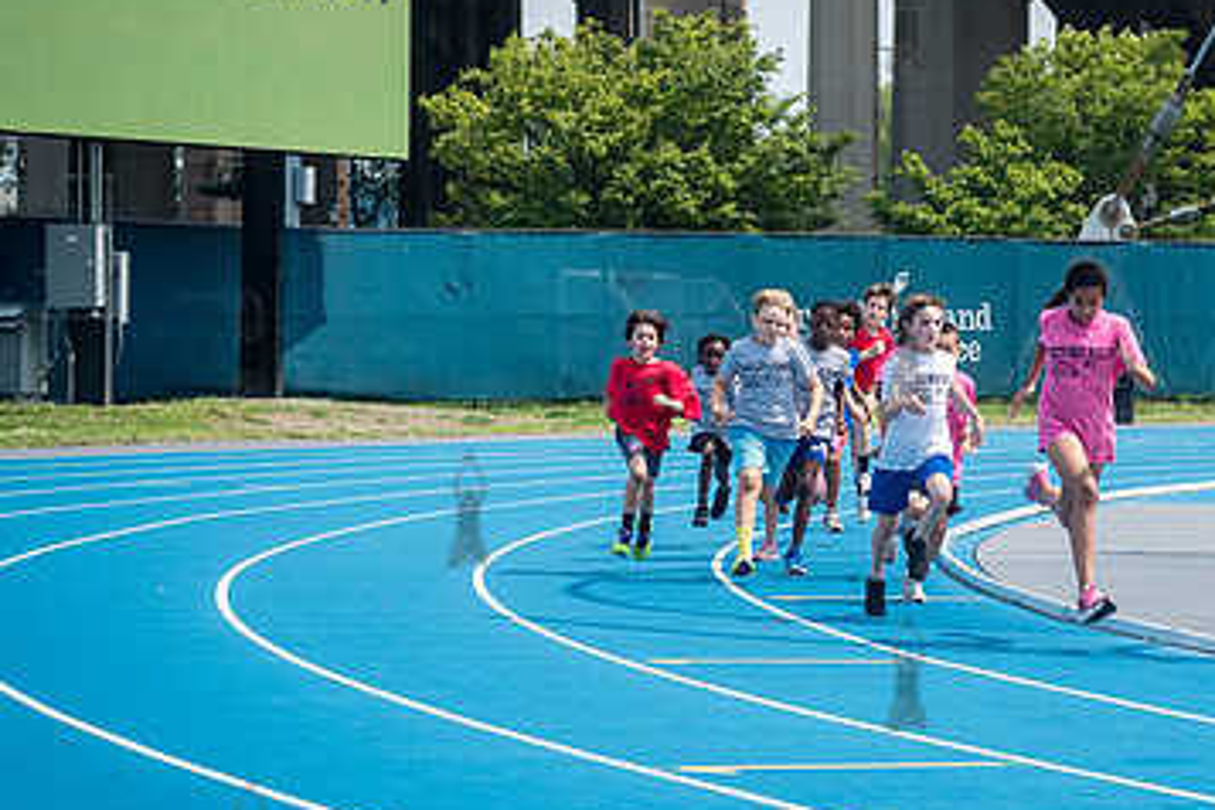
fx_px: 5366
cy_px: 446
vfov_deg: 8.6
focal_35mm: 159
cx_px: 885
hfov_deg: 12.9
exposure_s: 1/1250
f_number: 5
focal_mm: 80
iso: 160
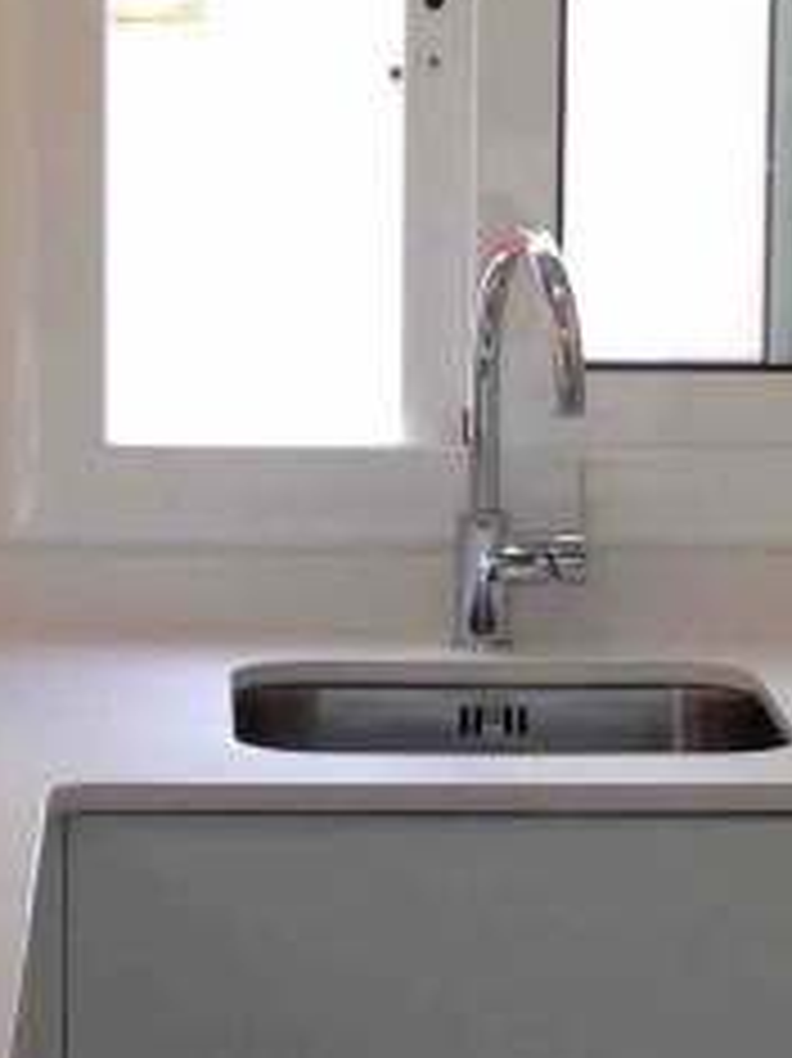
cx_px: 414
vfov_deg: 11.0
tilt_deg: -10.9
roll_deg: +0.6
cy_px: 653
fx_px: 5466
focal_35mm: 179
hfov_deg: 8.3
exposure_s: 1/119
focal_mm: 4.28
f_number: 2.4
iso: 50
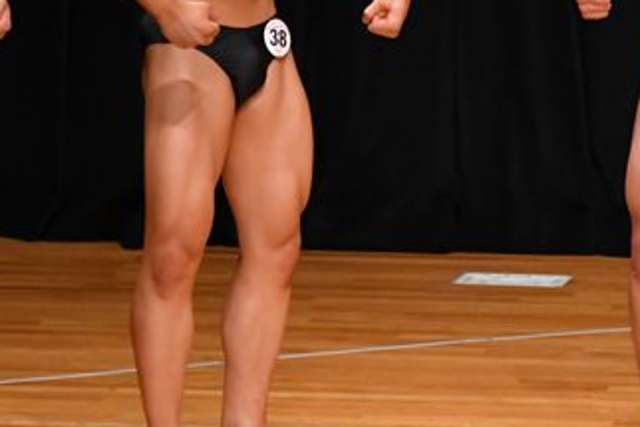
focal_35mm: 649
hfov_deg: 3.2
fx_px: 11542
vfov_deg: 2.1
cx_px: 601
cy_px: 40
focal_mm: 180
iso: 4000
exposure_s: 1/400
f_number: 5.6
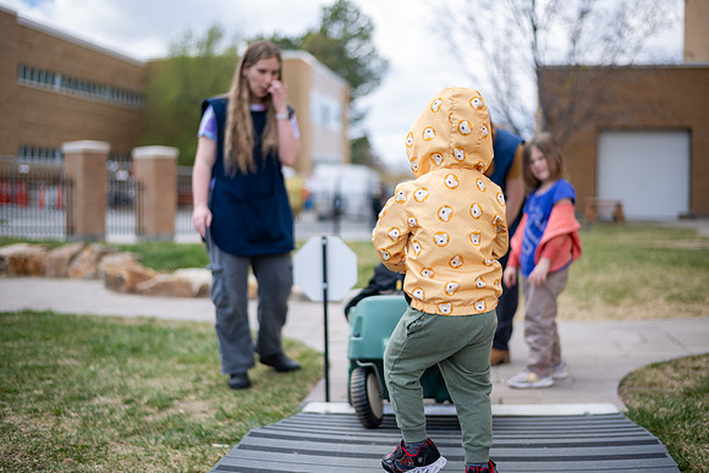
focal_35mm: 50
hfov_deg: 39.6
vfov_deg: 27.0
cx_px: 354
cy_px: 236
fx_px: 985
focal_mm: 50
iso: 100
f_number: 2
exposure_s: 1/1600
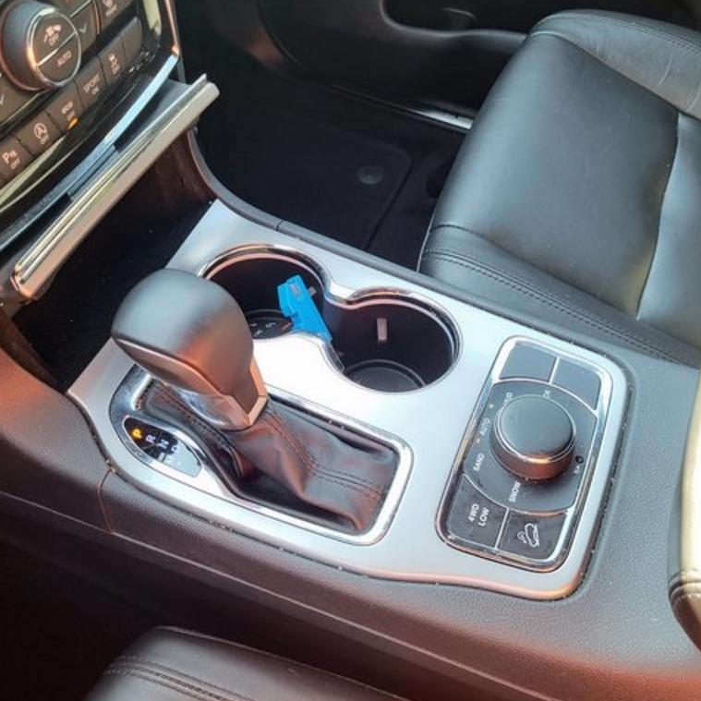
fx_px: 710
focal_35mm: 31
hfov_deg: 52.5
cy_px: 351
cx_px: 332
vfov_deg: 52.5
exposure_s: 1/120
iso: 100
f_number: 1.8
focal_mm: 5.4
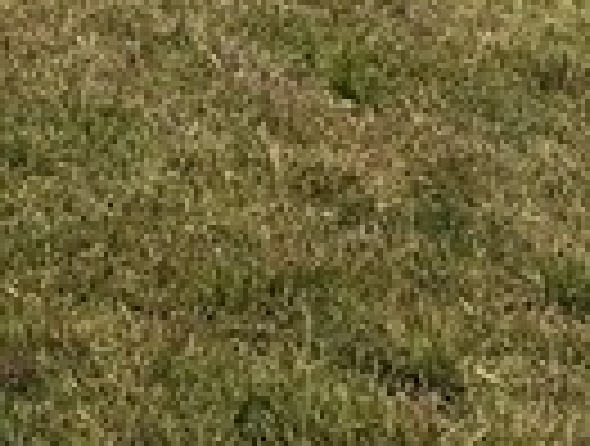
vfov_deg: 7.3
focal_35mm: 187
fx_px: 3196
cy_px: -775
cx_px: -383
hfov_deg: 10.1
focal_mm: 6.76
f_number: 1.78
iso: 80
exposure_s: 1/7353
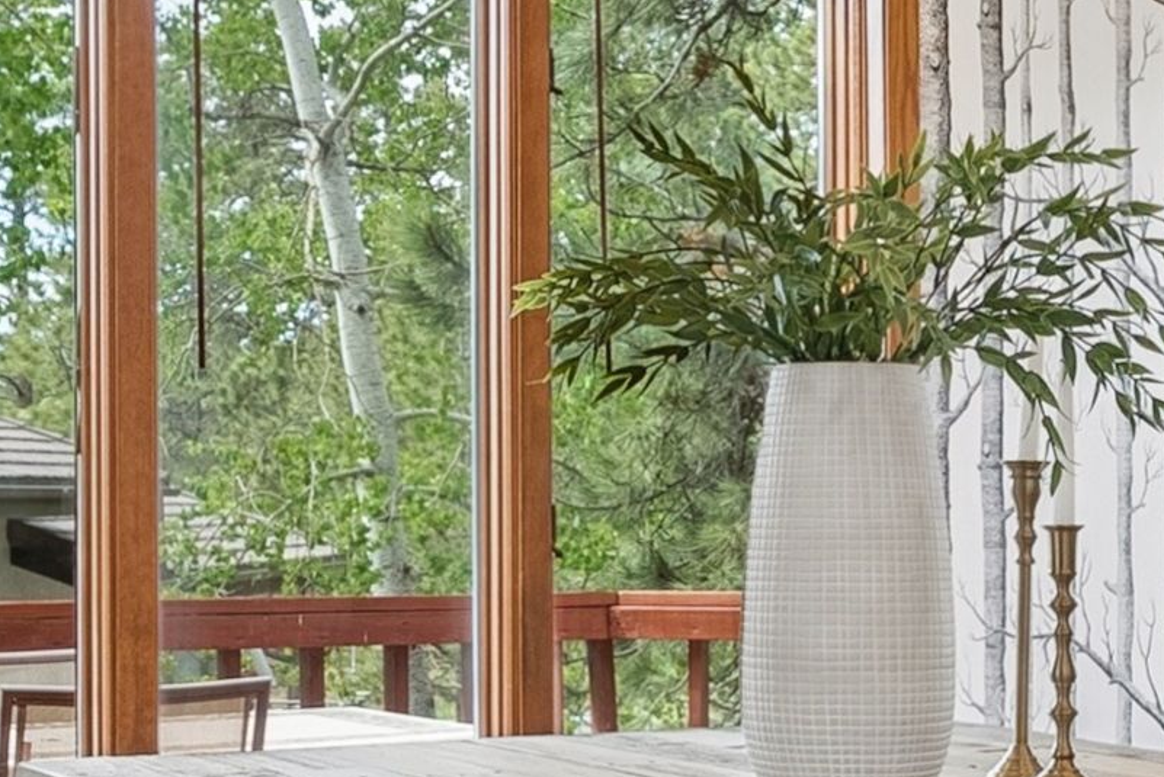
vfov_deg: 15.2
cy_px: 518
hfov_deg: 22.5
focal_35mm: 90
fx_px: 2911
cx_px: 821
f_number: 8
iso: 640
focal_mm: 17
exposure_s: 1/125
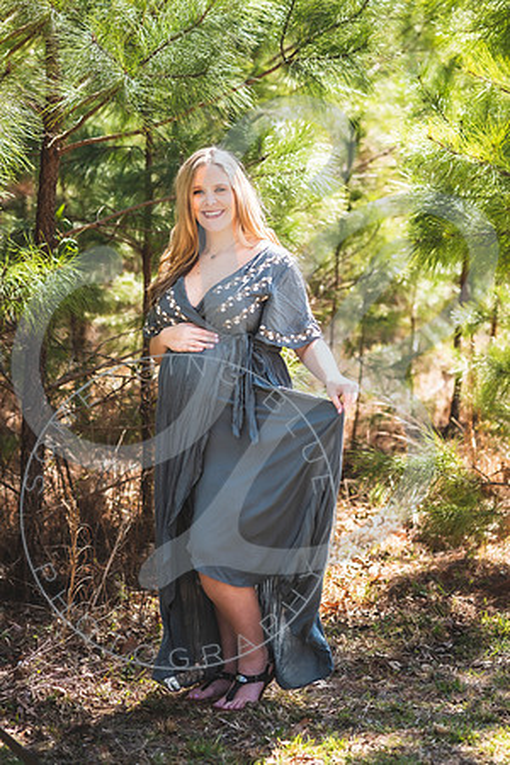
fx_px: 1806
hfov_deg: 16.1
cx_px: 255
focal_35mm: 85
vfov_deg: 23.9
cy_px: 382
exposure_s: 1/400
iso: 100
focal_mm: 85
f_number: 2.8
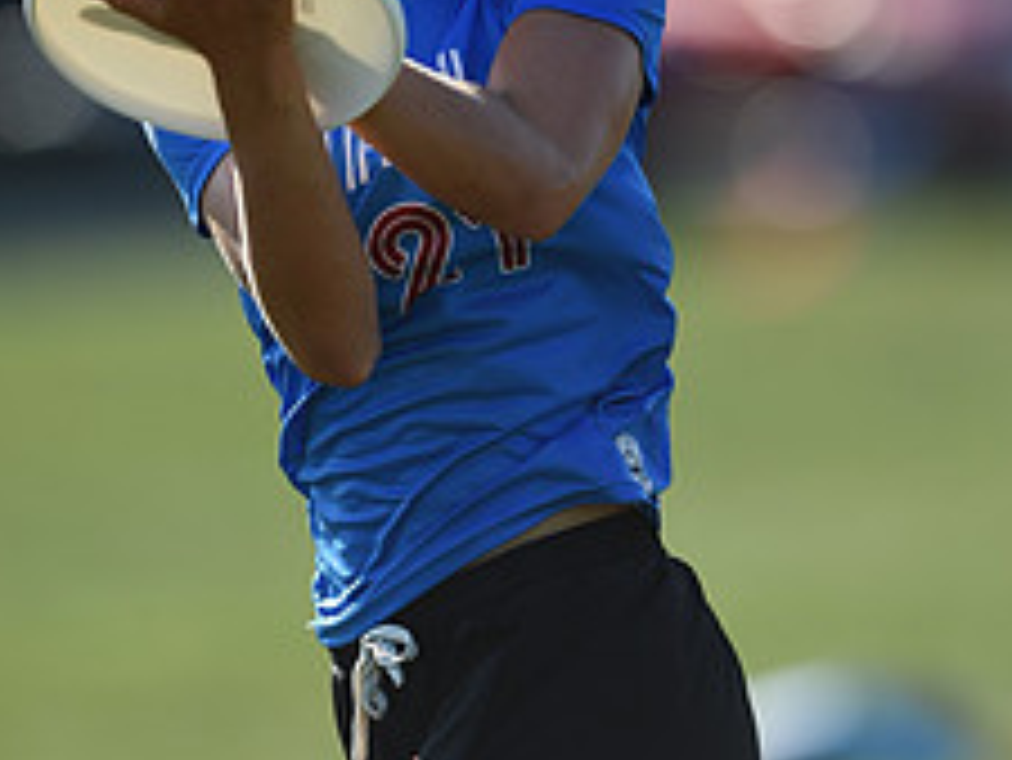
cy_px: 162
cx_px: 385
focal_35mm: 988
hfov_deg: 2.0
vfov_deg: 1.5
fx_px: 28900
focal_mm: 400
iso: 100
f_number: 2.8
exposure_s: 1/1250
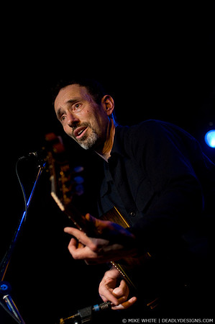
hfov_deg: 20.6
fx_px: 593
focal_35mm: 66
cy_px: 162
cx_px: 108
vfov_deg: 30.5
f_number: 2.8
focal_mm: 44
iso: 800
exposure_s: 1/60
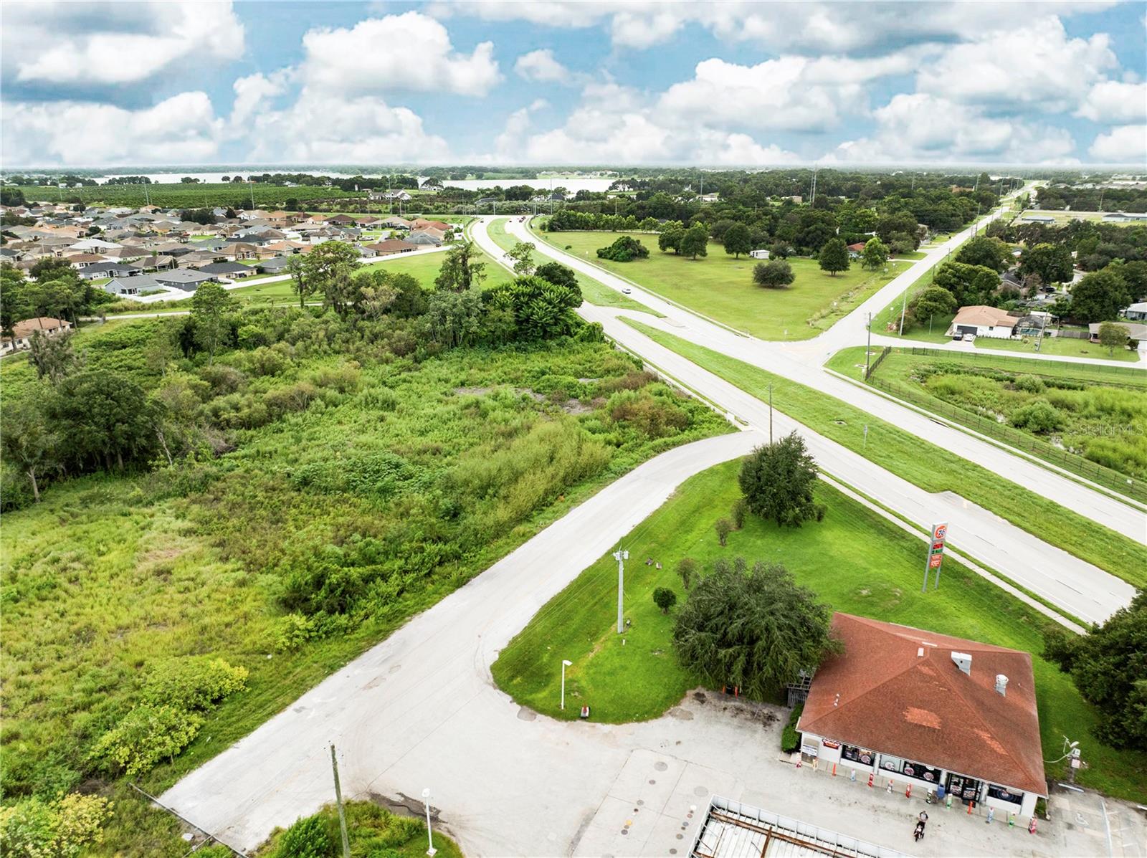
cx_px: 574
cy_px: 429
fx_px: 795
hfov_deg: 71.6
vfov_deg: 56.7
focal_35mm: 24
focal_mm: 12.29
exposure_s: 1/1250
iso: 220
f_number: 2.8
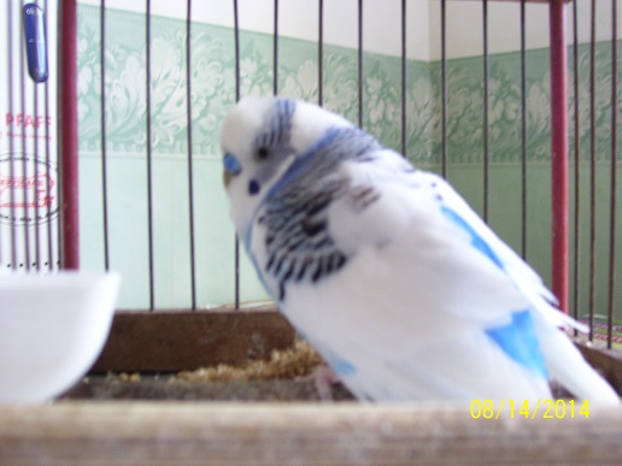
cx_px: 311
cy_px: 233
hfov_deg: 41.2
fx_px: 827
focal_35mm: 46
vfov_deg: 31.5
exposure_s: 1/8
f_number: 3
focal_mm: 7.6
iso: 160
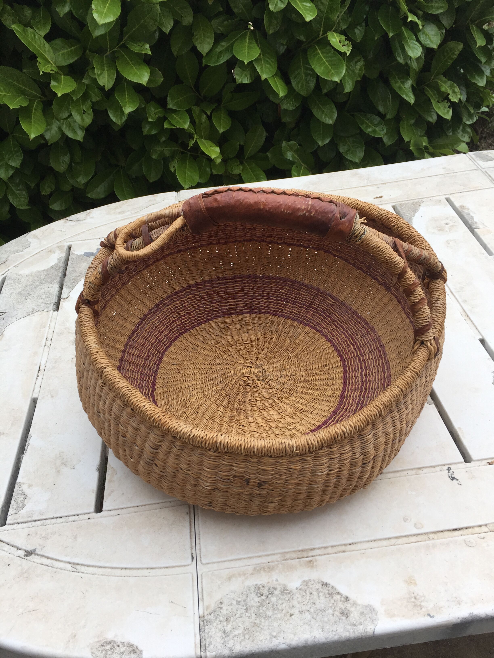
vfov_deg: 61.7
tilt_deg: -40.7
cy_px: 329
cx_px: 247
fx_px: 552
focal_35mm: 29
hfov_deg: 48.2
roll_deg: +4.0
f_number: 2.2
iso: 32
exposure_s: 1/139
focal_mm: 4.15
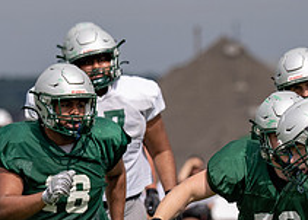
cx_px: 412
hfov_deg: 3.5
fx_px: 5077
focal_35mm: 580
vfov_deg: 2.5
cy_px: 273
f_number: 2.8
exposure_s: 1/5000
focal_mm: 135
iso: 125
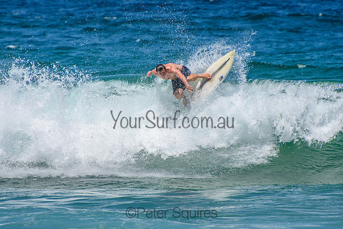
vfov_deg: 2.3
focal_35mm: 600
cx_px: 172
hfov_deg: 3.4
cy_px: 114
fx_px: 5718
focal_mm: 400
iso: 220
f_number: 5.6
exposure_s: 1/2000
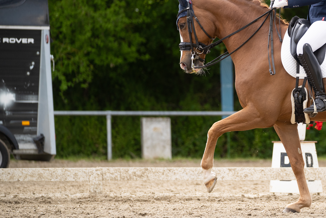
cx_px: 275
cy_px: 75
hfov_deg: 6.9
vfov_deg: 4.6
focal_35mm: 299
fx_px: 2707
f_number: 2.8
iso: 500
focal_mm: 162
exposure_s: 1/1600
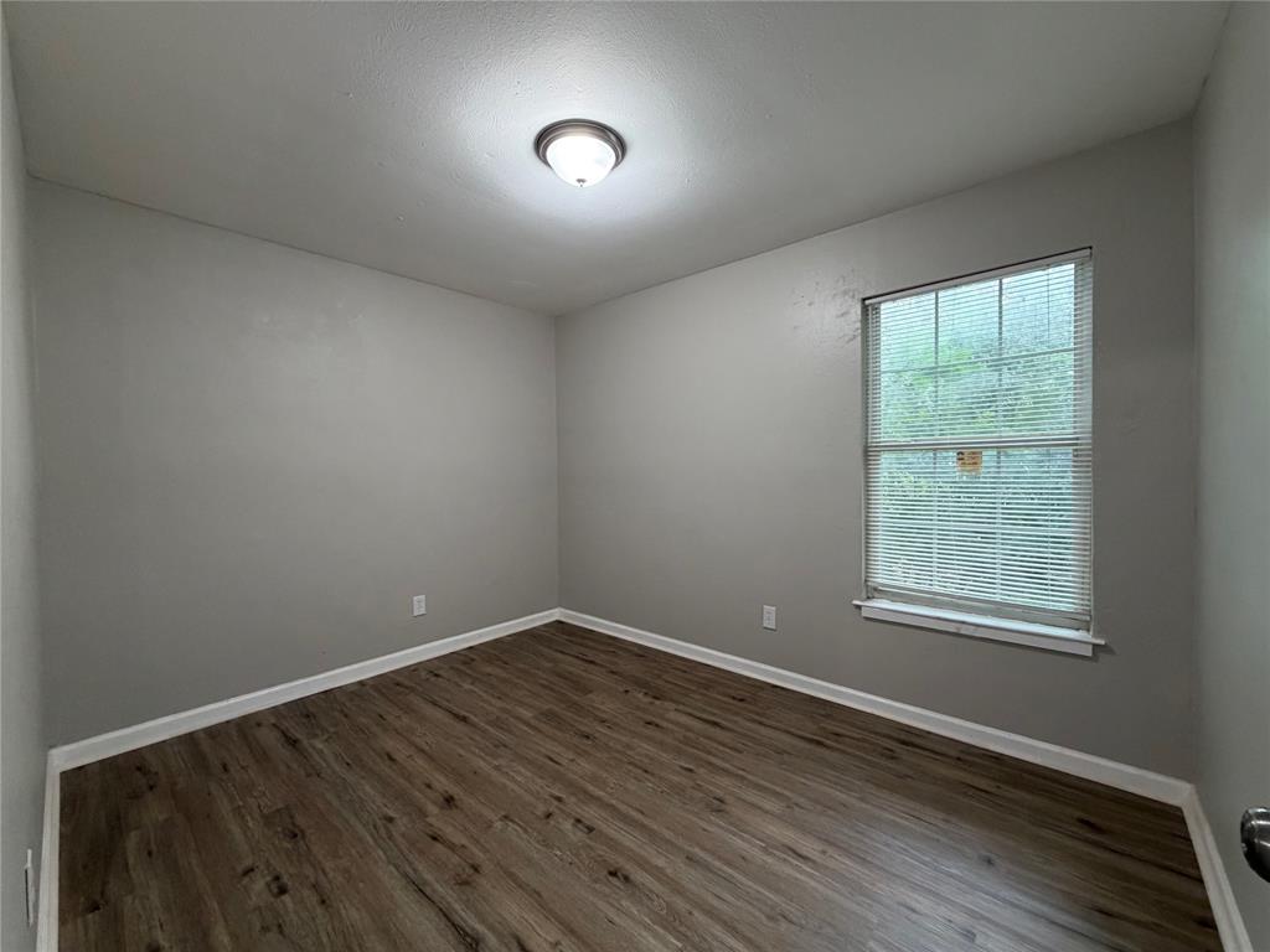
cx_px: 635
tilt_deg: -1.3
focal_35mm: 14
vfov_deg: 85.7
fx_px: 514
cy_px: 476
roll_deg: +0.0
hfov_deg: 102.1
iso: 320
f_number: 2.2
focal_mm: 2.22
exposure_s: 1/120
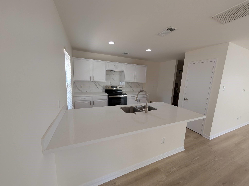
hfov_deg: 110.5
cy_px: 93
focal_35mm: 12
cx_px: 124
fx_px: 86
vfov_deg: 94.5
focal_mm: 2.02
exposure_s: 1/120
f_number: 1.7
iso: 65
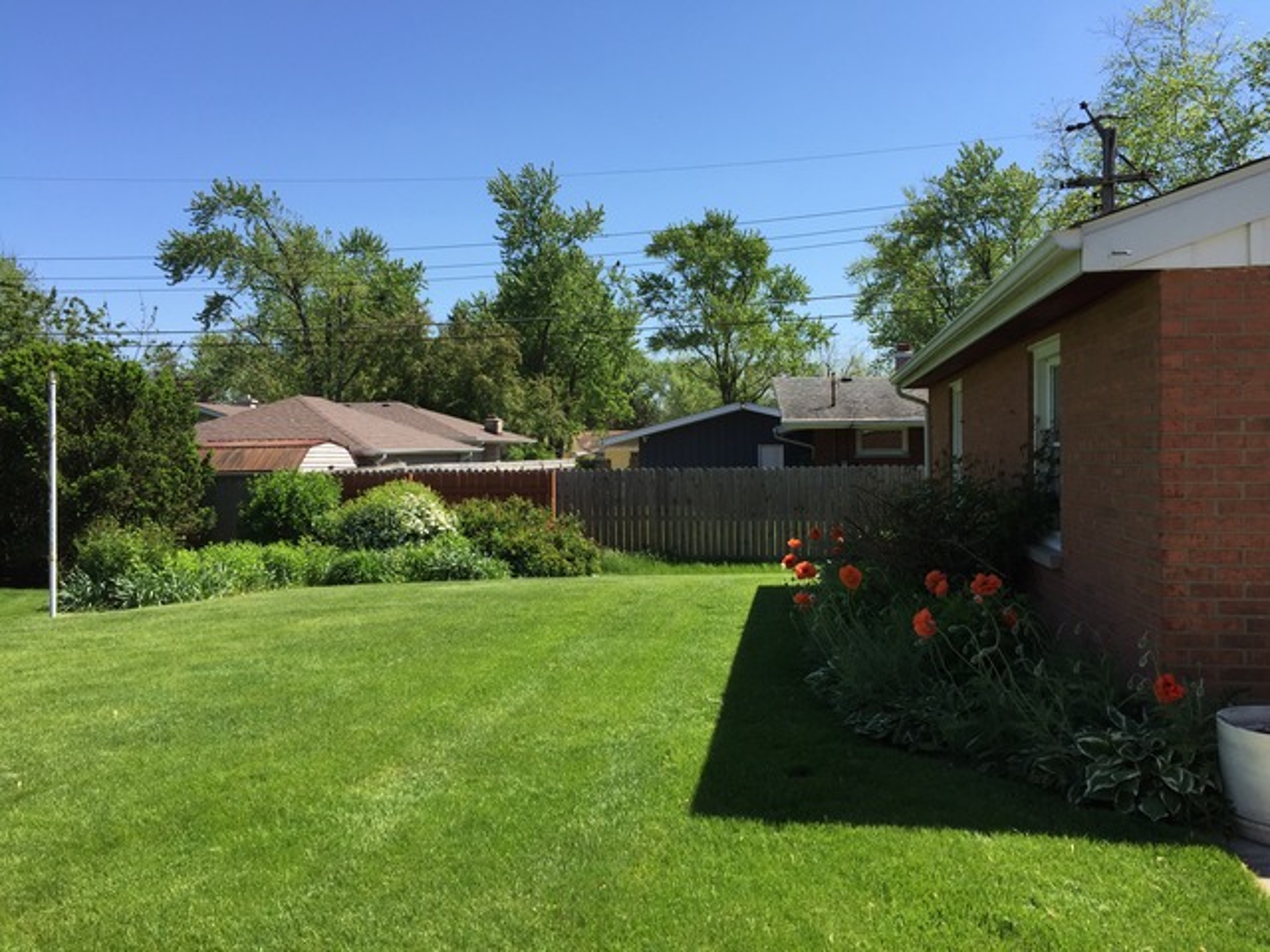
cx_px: 635
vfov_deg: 48.2
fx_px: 1064
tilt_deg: -0.9
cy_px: 476
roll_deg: +0.8
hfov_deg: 61.7
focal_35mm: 29
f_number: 2.2
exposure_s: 1/1522
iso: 32
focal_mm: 4.15
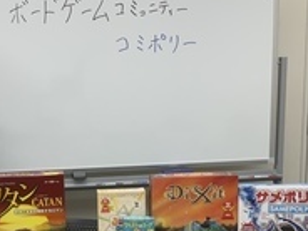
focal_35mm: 63
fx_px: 561
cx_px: 60
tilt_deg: -11.5
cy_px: 189
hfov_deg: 30.0
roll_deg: +1.5
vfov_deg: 22.9
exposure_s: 1/100
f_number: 1.8
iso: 40
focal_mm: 3
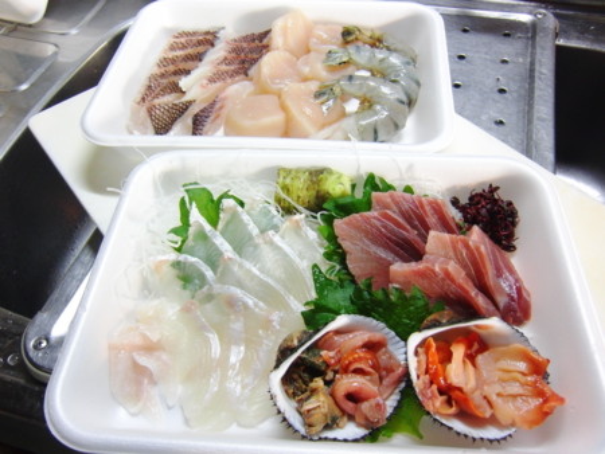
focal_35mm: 30
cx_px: 302
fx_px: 525
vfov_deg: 46.8
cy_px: 227
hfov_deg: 59.9
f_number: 3.5
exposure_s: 1/20
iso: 400
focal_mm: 5.2
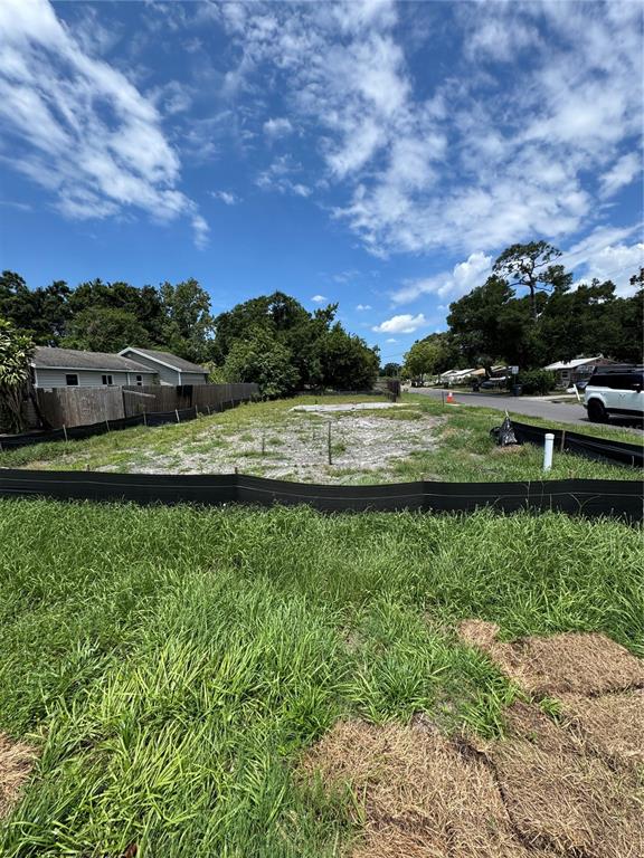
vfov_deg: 102.1
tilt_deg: -7.5
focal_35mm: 14
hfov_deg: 85.7
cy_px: 429
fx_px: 347
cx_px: 322
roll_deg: +1.4
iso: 50
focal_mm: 2.22
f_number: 2.2
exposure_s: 1/1600
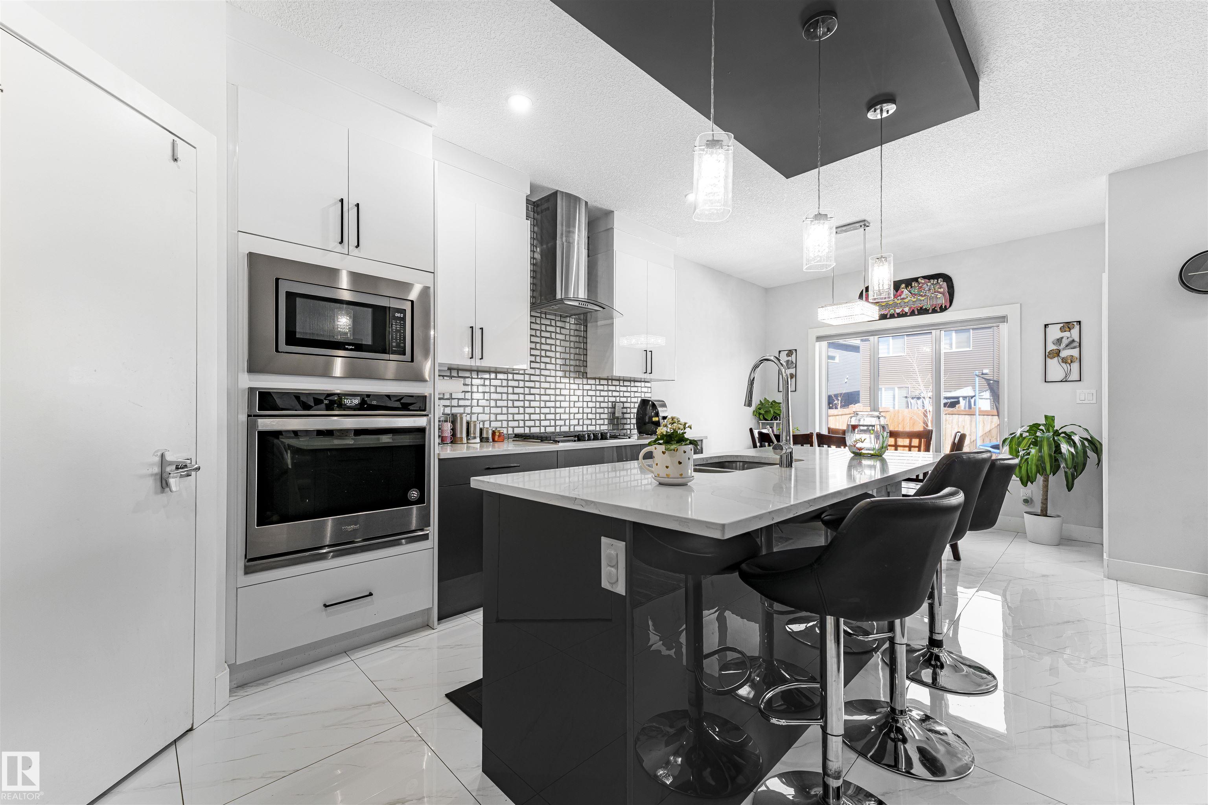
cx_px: 604
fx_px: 470
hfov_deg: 104.3
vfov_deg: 81.2
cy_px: 402
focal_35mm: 14
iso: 125
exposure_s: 1/8
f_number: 8
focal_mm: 14
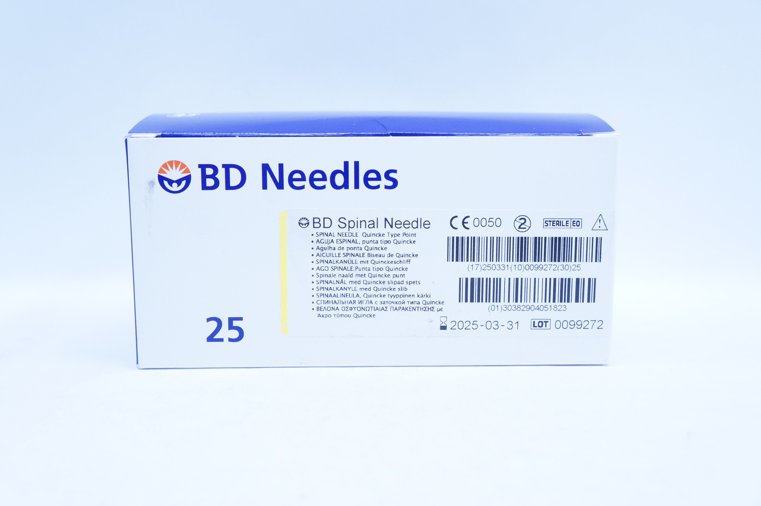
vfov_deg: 32.9
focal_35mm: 40
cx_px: 380
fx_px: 855
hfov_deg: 48.0
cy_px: 253
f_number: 5.6
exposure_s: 1/100
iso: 800
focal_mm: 27
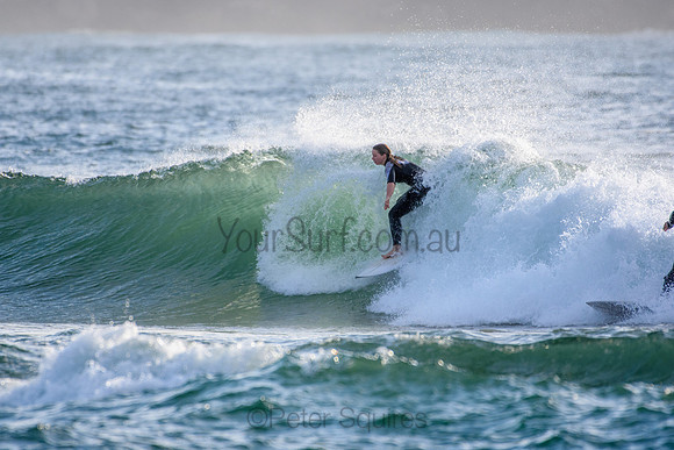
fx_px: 14044
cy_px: 225
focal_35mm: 750
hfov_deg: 2.7
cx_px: 337
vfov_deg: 1.8
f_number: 5.6
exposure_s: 1/2000
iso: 450
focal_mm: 500
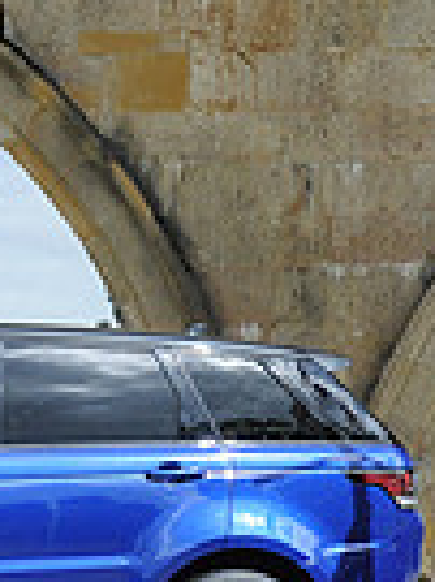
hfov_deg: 5.8
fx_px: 4028
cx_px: 1189
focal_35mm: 240
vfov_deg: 8.2
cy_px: 138
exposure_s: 1/3200
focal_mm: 58
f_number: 6.3
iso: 1600
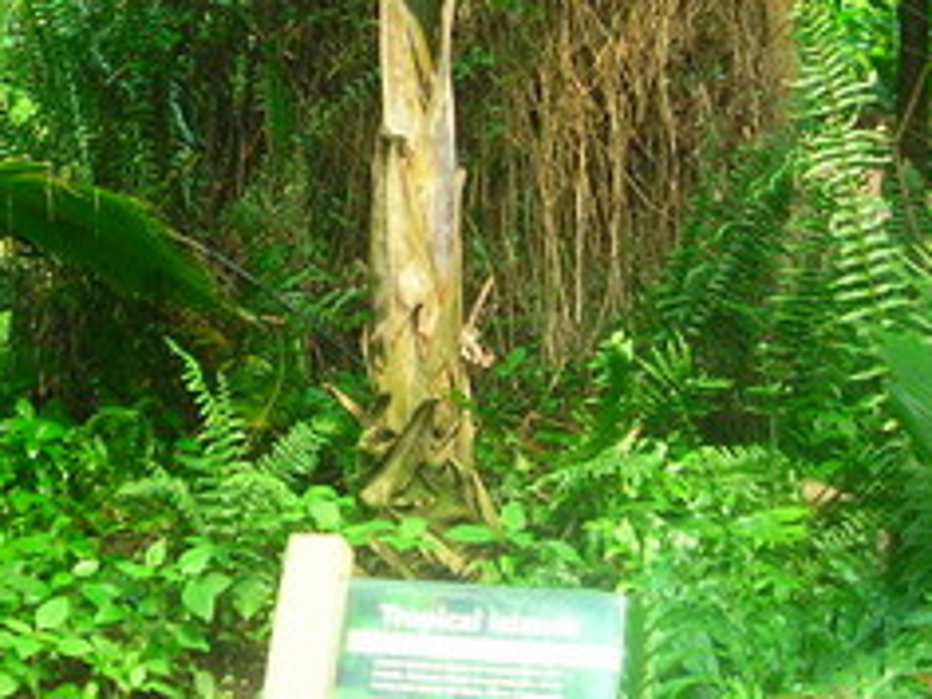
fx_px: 2342
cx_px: 162
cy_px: 207
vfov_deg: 16.9
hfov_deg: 22.2
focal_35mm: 87
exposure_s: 1/30
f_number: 3.2
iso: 61
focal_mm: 6.3
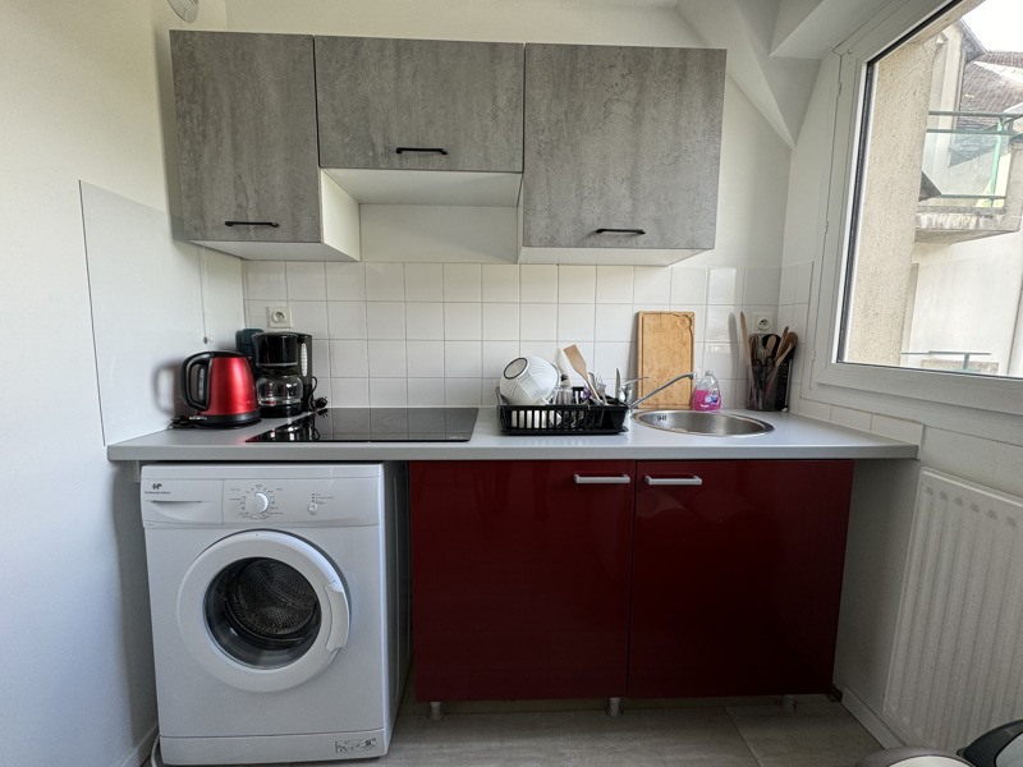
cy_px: 384
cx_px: 512
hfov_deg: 102.1
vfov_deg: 85.7
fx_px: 414
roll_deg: -0.7
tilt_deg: -7.0
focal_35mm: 14
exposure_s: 1/99
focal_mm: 2.22
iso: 64
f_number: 2.2
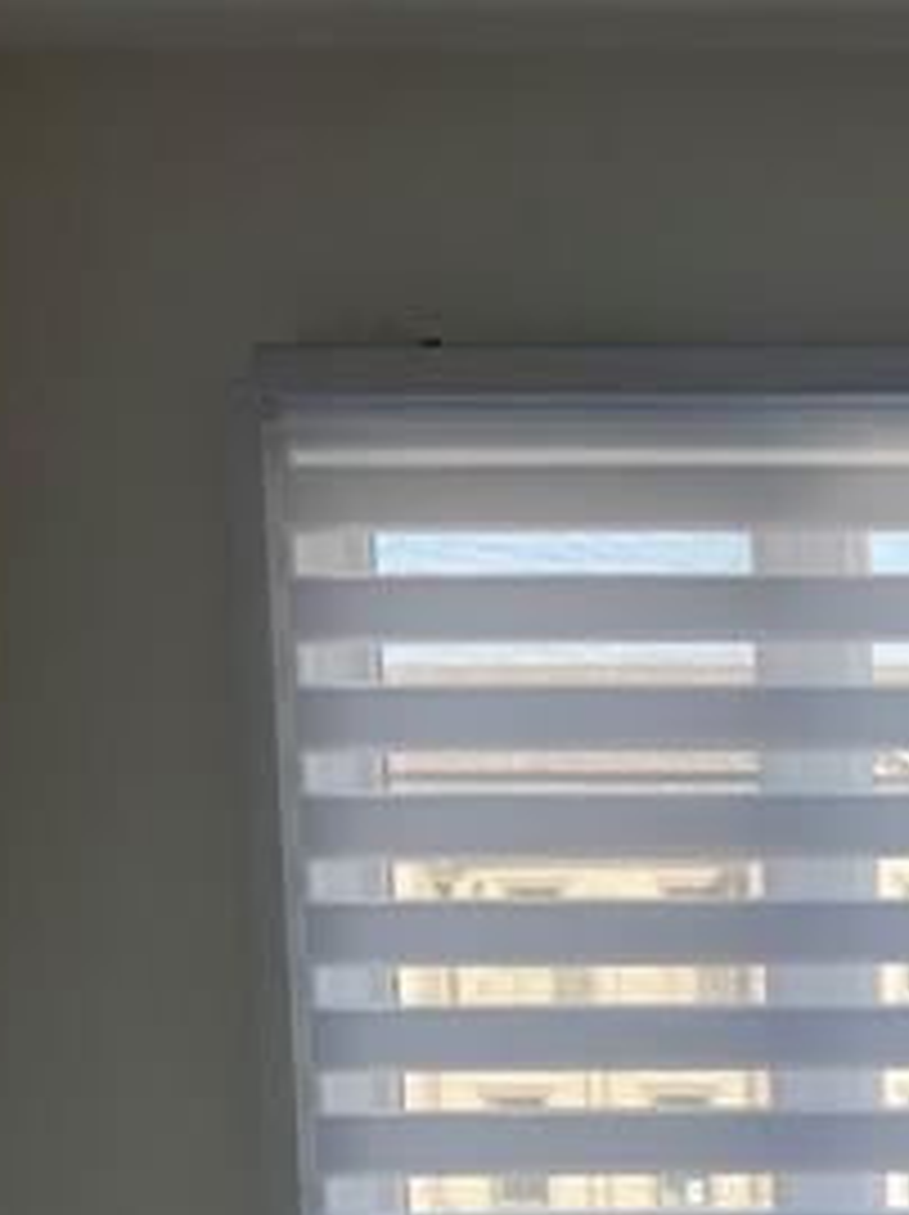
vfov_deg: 25.1
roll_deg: +0.6
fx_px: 2595
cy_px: 1206
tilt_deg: -5.7
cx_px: 1161
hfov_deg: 18.6
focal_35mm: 74
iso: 50
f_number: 1.5
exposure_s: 1/991
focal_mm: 5.7
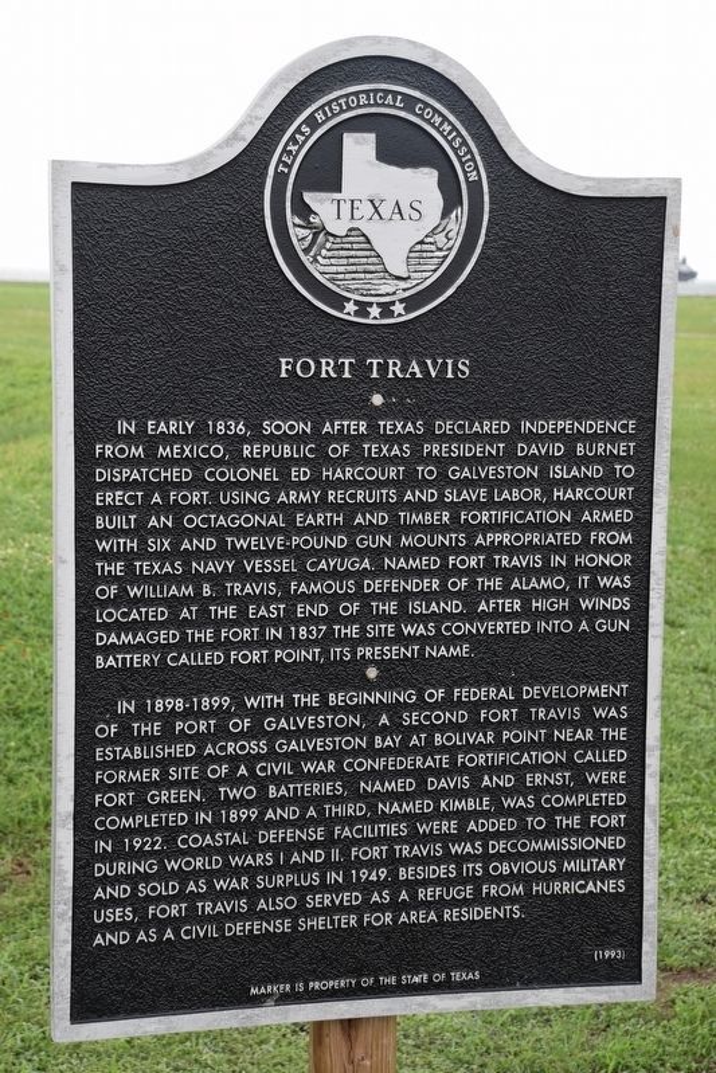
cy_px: 536
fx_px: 2147
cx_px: 358
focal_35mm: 72
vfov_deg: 28.1
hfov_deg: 18.9
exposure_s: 1/250
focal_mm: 48
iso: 320
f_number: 8
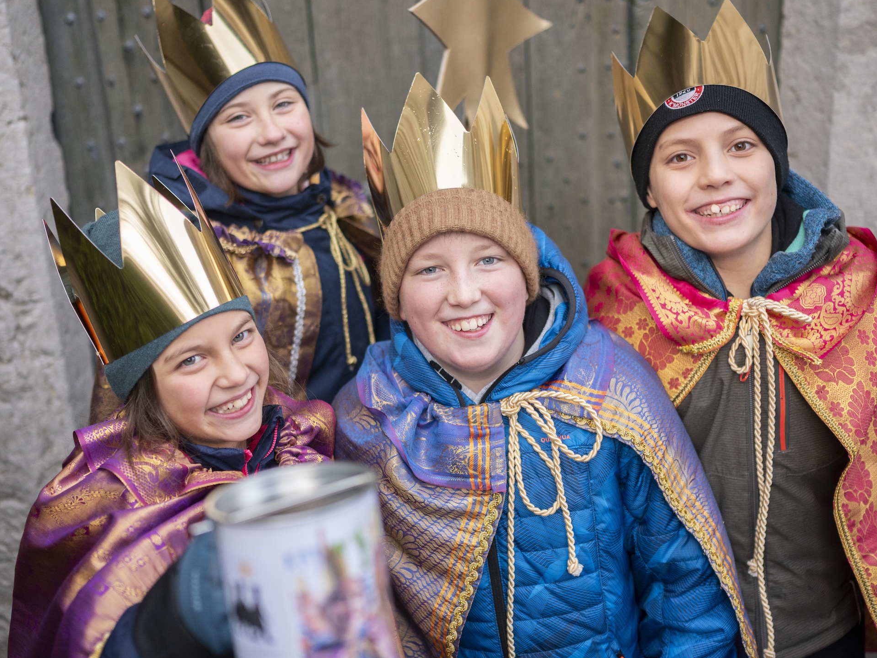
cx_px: 411
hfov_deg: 42.9
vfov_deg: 32.9
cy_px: 303
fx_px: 1115
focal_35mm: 44
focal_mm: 35
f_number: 1.8
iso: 800
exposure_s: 1/1000
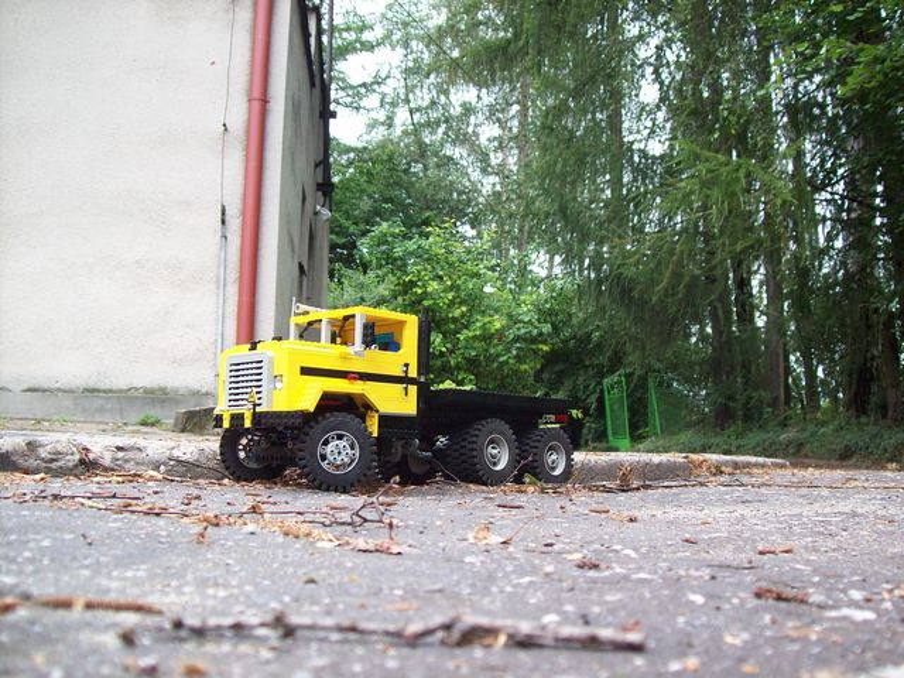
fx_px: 940
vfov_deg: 39.7
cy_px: 339
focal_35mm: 36
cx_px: 452
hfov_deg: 51.4
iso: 80
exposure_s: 1/113
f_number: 2.7
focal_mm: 6
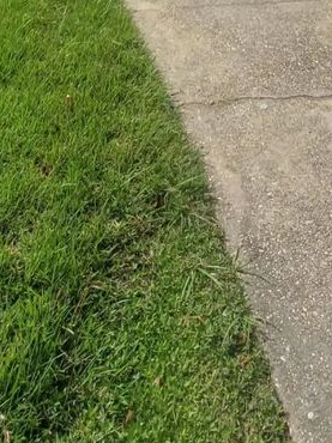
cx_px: 213
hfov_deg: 30.1
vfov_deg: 29.1
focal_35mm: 48
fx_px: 615
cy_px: -179
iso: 50
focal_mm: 1.8
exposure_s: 1/1780
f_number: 2.2
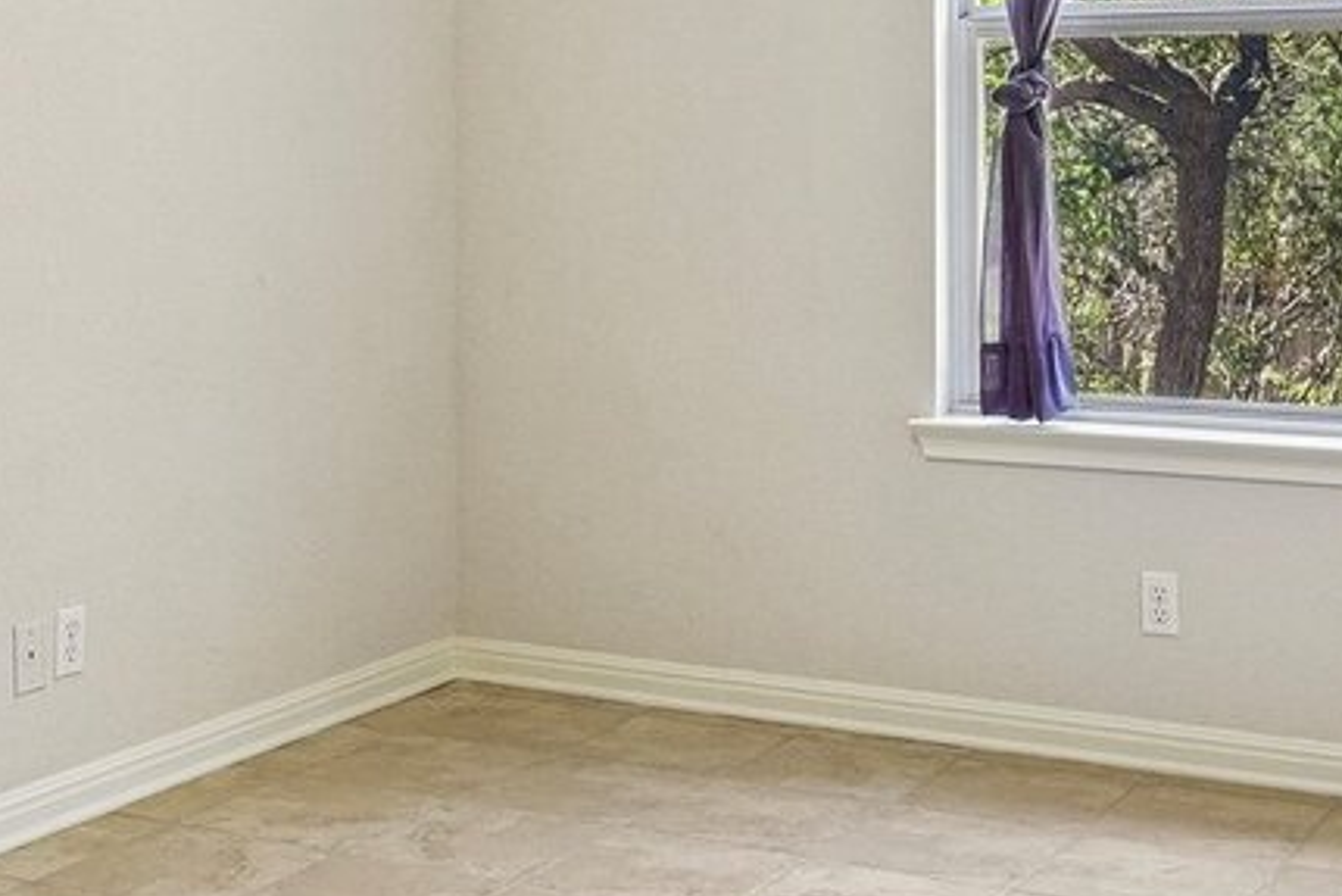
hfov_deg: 31.4
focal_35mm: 64
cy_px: 125
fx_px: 2386
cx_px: 662
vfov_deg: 20.9
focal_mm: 17
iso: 500
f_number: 8
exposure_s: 1/15
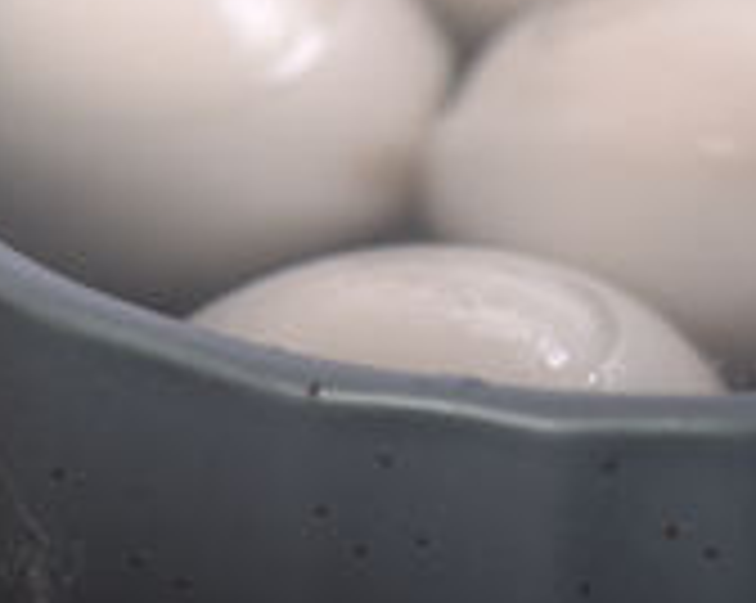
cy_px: -133
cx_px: 698
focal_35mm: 470
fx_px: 10504
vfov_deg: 3.3
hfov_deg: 4.1
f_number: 5
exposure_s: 1/125
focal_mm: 105
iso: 31
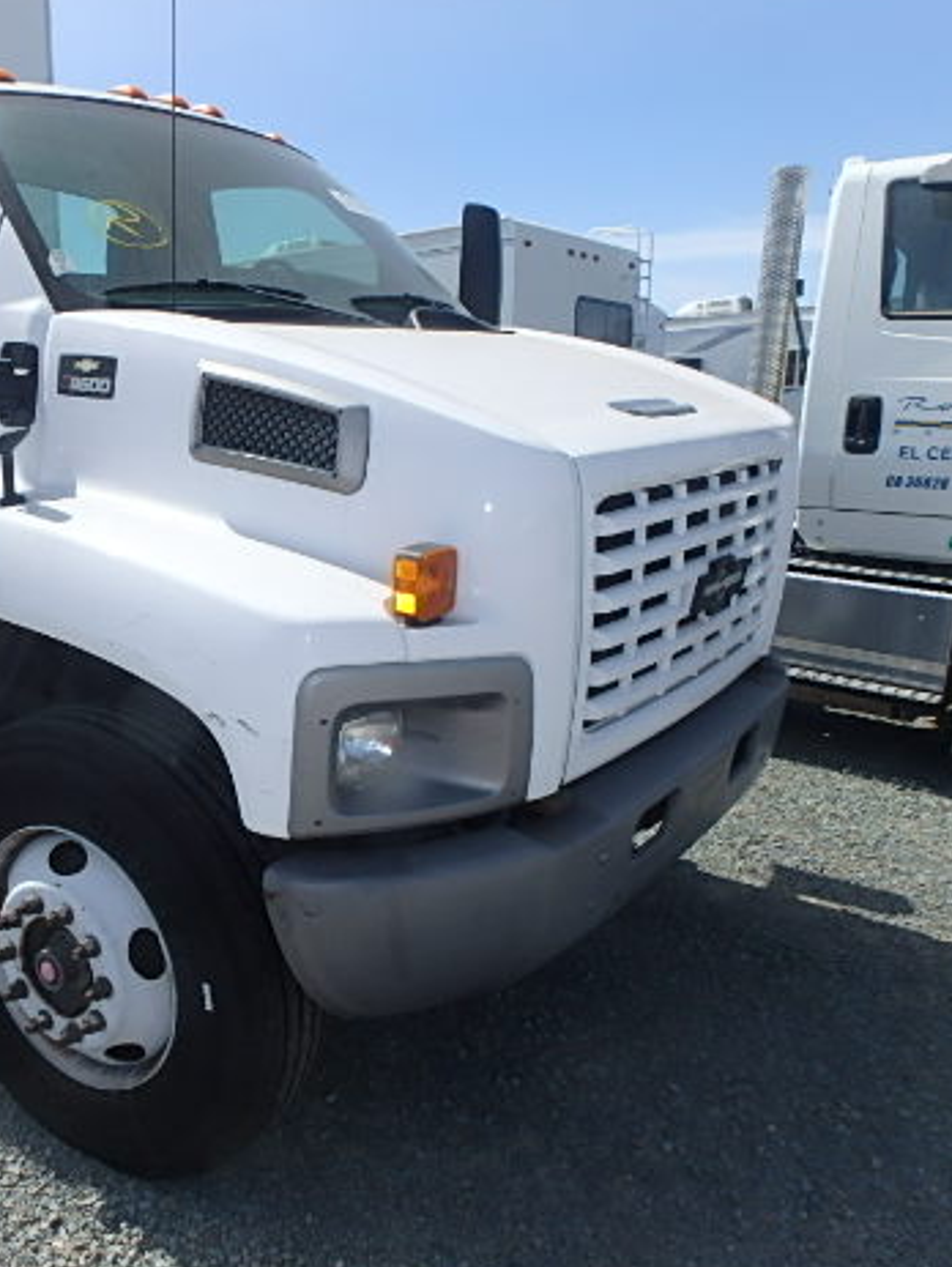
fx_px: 1062
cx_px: 238
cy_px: 643
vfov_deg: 61.6
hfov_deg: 46.5
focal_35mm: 29
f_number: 6
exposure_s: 1/500
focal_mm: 3.7
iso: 125
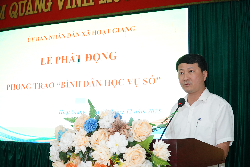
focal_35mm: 40
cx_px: 125
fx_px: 278
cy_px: 84
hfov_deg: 48.5
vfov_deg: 33.4
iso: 2500
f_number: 5.6
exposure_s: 1/100
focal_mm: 27
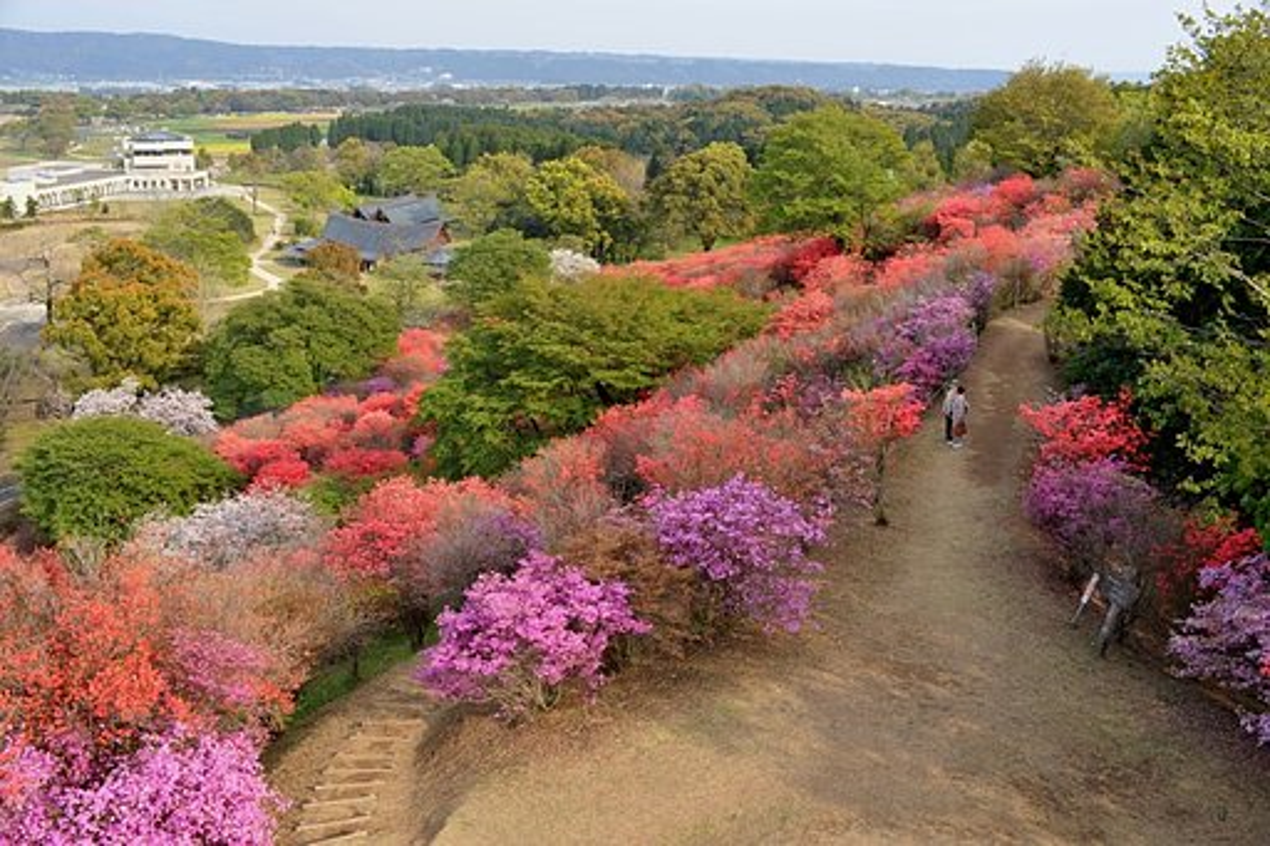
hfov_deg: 54.4
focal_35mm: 35
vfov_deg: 37.8
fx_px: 1234
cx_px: 635
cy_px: 423
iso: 400
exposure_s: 1/125
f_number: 11
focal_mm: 35
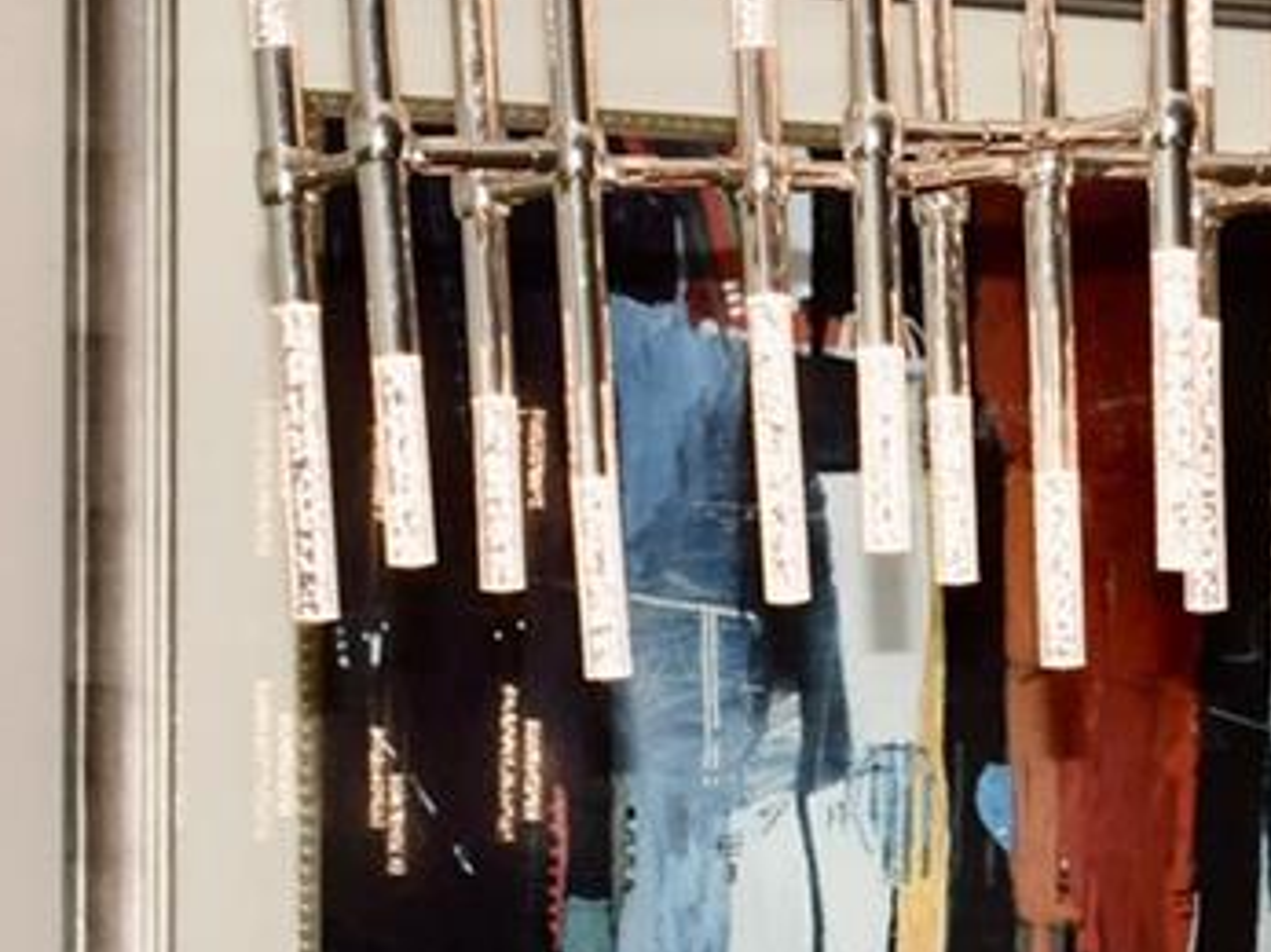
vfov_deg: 8.8
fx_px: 6101
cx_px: 1450
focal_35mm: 166
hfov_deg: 11.7
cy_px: 1219
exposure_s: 1/60
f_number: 4
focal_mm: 25
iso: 100
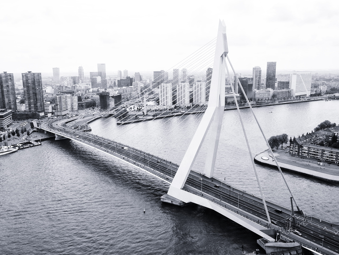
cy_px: 128
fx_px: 294
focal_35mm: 30
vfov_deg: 46.8
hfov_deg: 60.0
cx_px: 170
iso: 100
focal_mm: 15
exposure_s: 1/200
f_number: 5.6
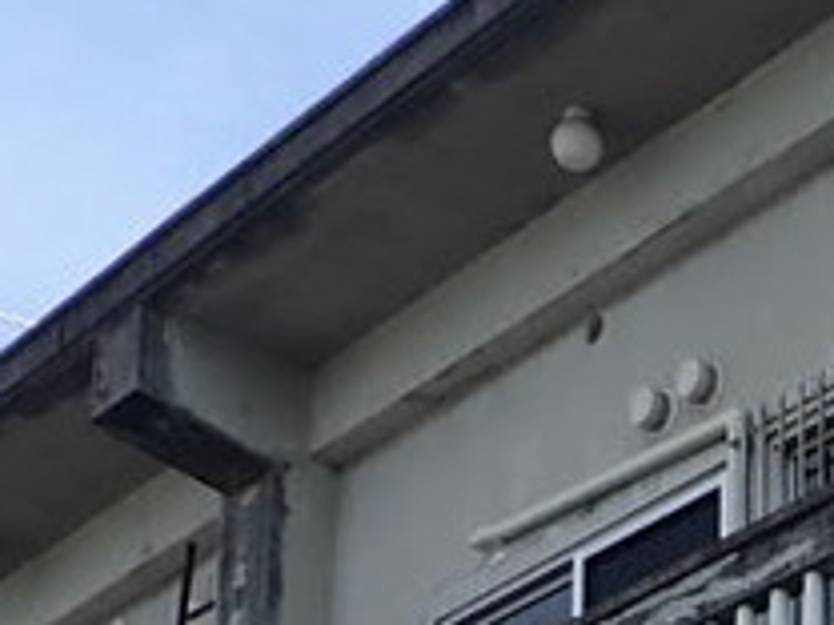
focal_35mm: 123
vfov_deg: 11.0
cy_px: 1242
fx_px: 2963
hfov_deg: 14.7
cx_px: 1311
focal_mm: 4.5
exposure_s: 1/160
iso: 100
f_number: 8
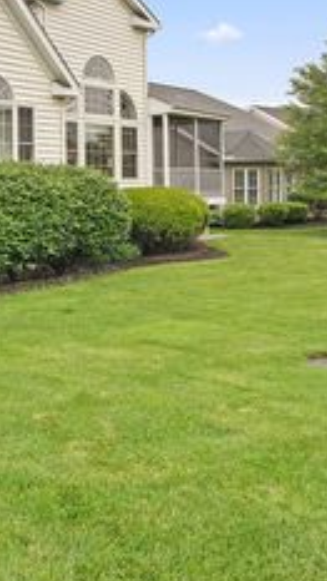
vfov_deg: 54.1
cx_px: 92
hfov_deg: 32.4
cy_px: 191
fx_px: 555
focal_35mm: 36
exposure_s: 1/15
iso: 400
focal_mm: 16
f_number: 9
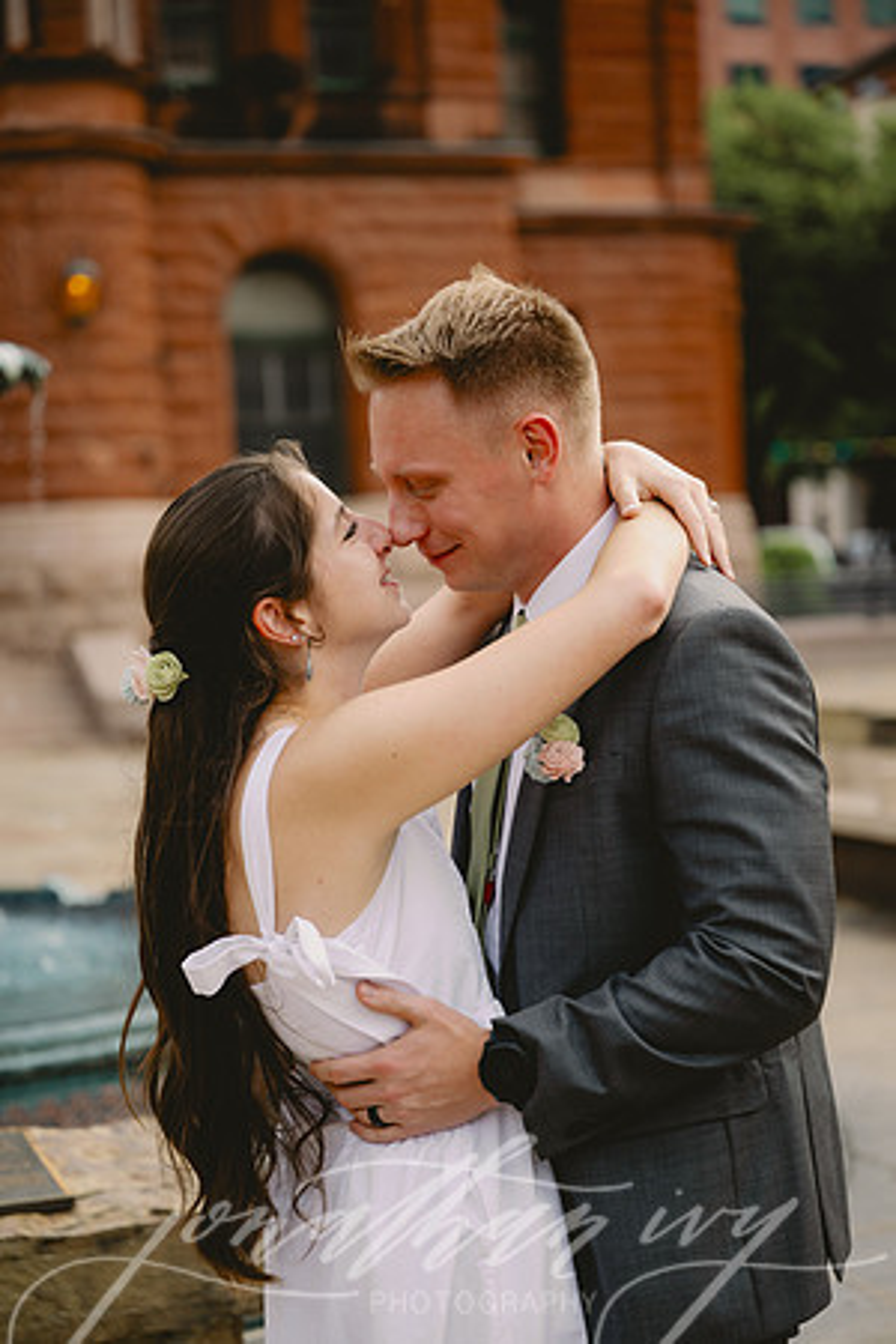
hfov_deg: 19.5
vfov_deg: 28.8
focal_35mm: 70
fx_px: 2613
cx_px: 448
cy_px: 672
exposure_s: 1/1600
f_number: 2.8
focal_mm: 70
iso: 200
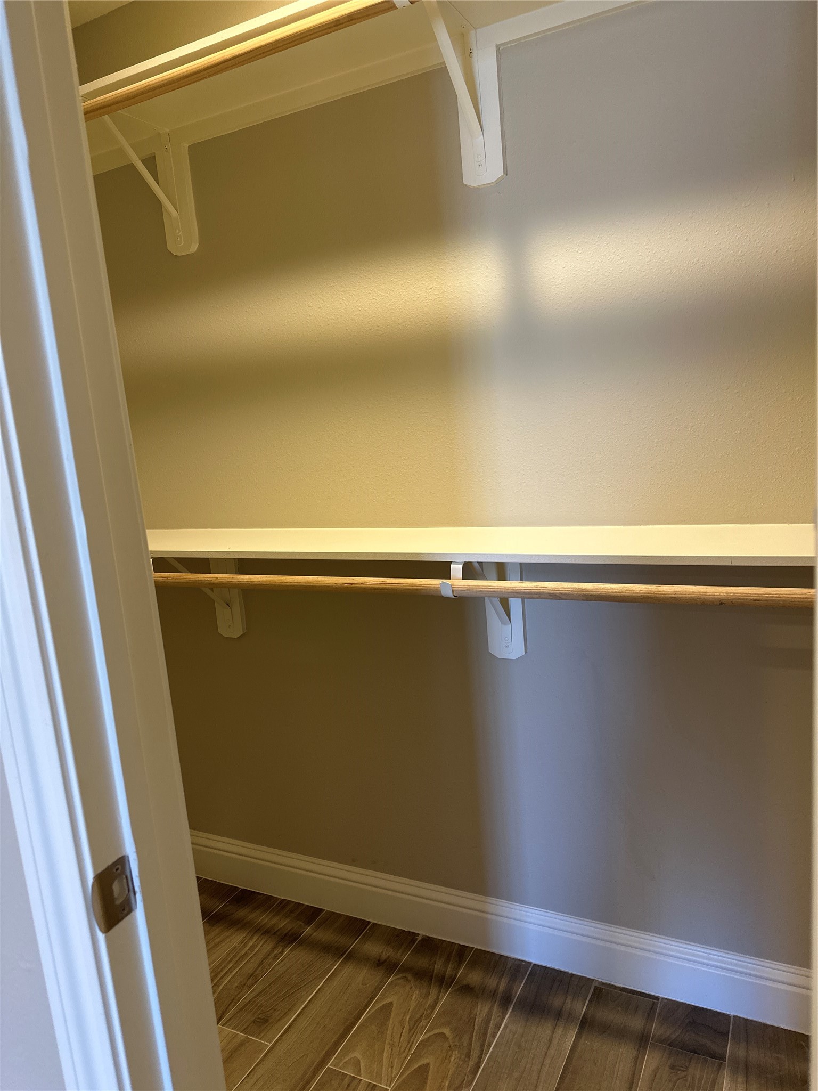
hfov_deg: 56.8
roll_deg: +4.4
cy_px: 546
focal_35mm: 24
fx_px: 756
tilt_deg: -9.0
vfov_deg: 71.6
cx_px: 409
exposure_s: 1/60
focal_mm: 6.86
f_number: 1.78
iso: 160
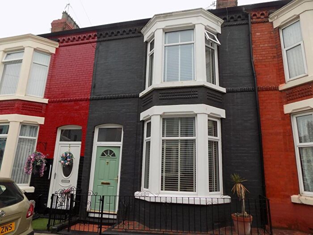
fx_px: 208
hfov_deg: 73.9
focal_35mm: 23
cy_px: 118
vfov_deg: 58.9
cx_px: 156
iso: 80
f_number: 3.1
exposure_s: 1/320
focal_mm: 4
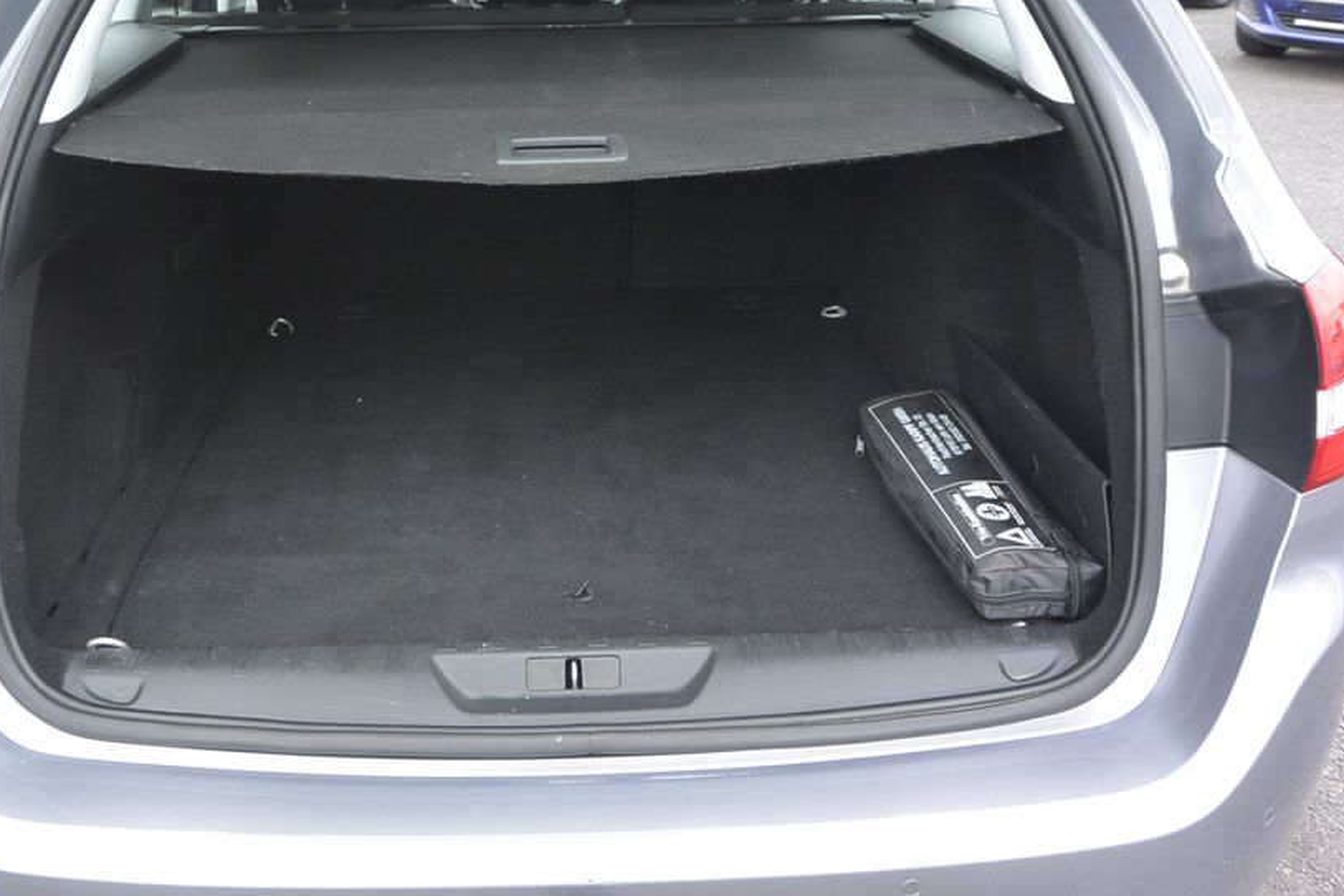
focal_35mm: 34
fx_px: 1269
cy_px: 351
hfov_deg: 55.5
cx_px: 562
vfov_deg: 38.7
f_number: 3.5
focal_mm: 10
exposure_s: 1/125
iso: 200
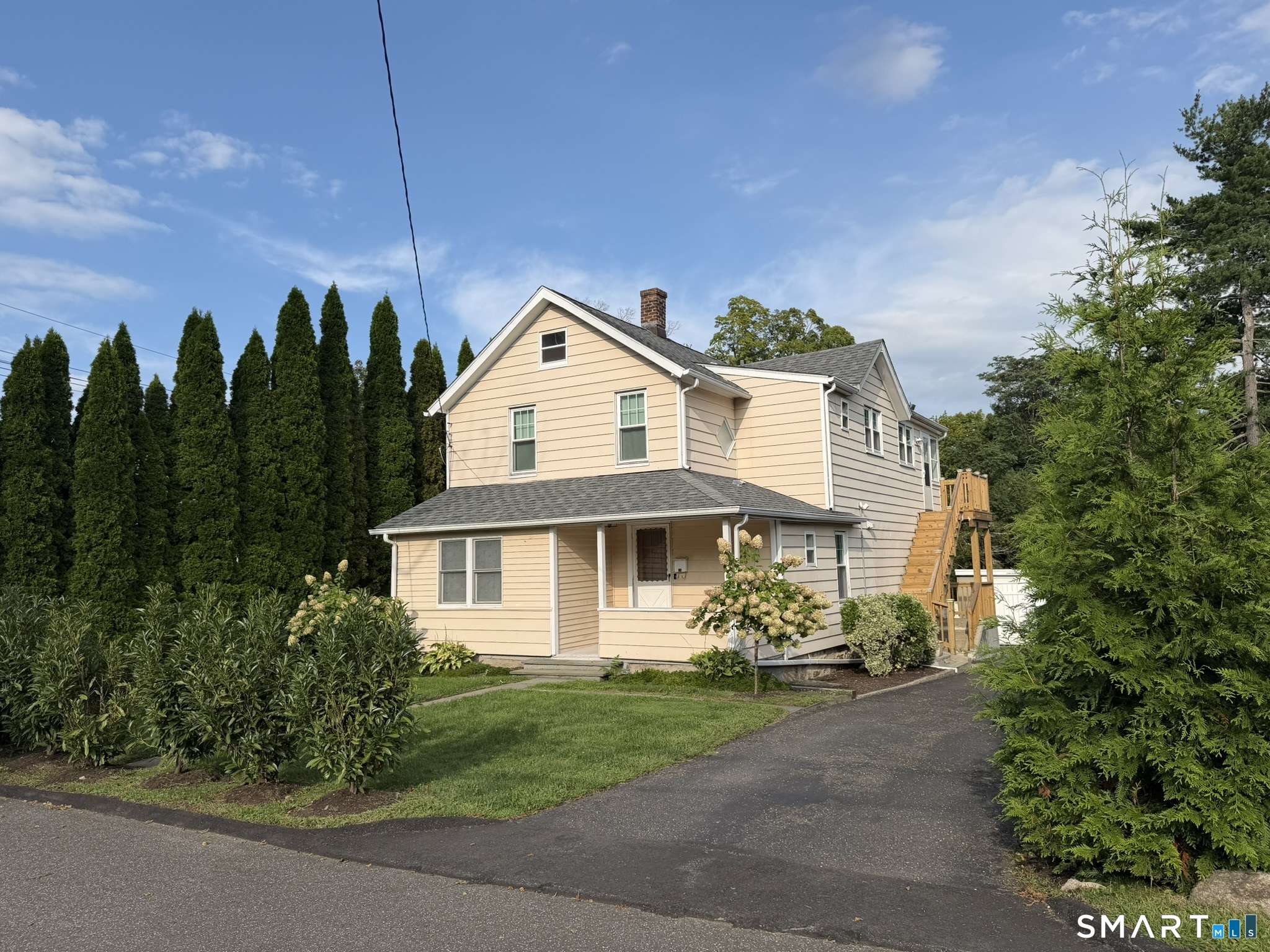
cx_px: 635
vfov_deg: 56.8
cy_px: 476
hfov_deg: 71.6
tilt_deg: +5.8
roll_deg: +1.6
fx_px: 881
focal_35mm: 24
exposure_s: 1/4975
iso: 80
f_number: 1.78
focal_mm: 6.76
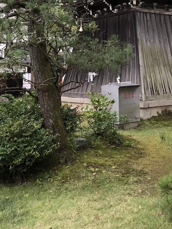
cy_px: 15
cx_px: 150
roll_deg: +2.0
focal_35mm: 59
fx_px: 391
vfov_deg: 30.9
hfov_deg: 24.2
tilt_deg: +7.3
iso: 64
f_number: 1.8
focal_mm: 3.99
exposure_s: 1/15
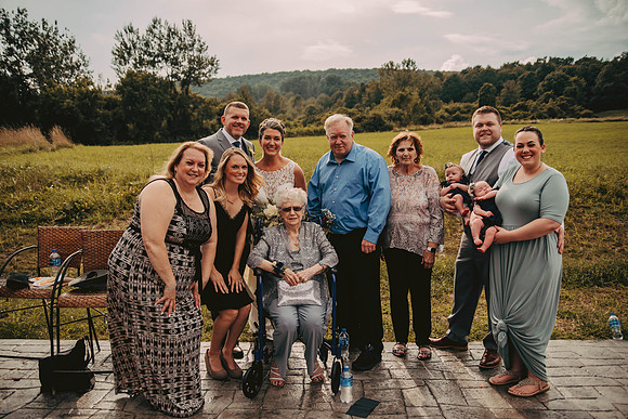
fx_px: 489
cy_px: 210
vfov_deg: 46.4
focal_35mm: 28
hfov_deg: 65.5
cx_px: 314
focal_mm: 28
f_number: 2.8
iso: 250
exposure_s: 1/2000
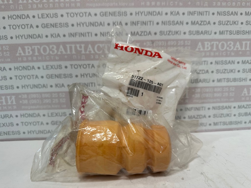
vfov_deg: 56.8
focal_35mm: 24
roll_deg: +1.2
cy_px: 94
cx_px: 126
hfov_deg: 71.6
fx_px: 174
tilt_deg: -9.9
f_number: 1.78
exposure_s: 1/223
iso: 64
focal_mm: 6.86
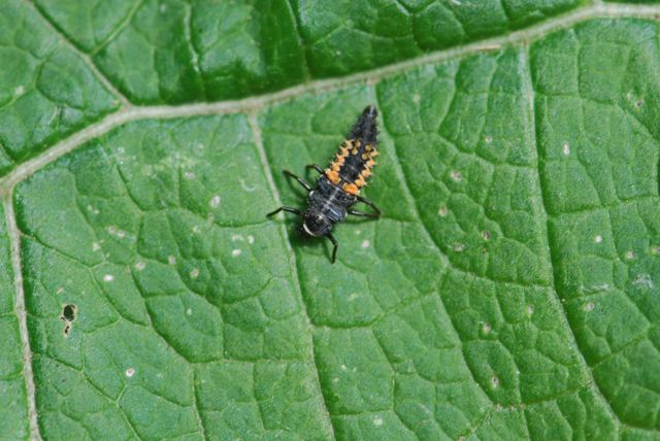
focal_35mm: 158
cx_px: 330
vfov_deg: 8.7
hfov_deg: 13.0
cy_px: 220
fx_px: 2890
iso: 125
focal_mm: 105
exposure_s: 1/125
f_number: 8
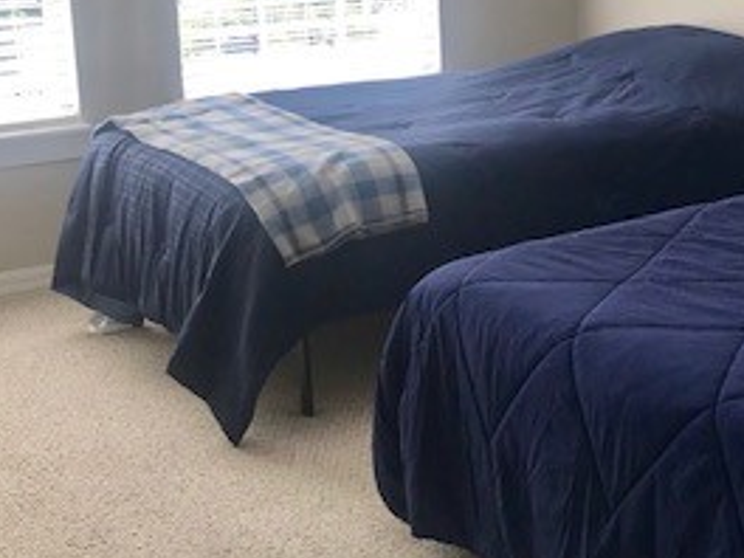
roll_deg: +0.3
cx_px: 665
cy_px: 217
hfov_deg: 27.6
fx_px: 1462
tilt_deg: -14.3
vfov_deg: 21.6
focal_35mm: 68
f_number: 1.8
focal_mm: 3.99
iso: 20
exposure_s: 1/192
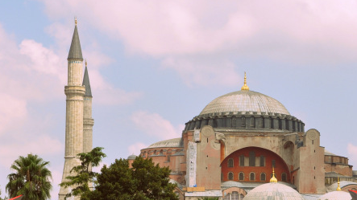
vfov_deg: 10.2
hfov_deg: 18.0
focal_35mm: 119
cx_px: 230
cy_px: 147
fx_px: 1126
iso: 200
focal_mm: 42
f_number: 9
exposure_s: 1/320
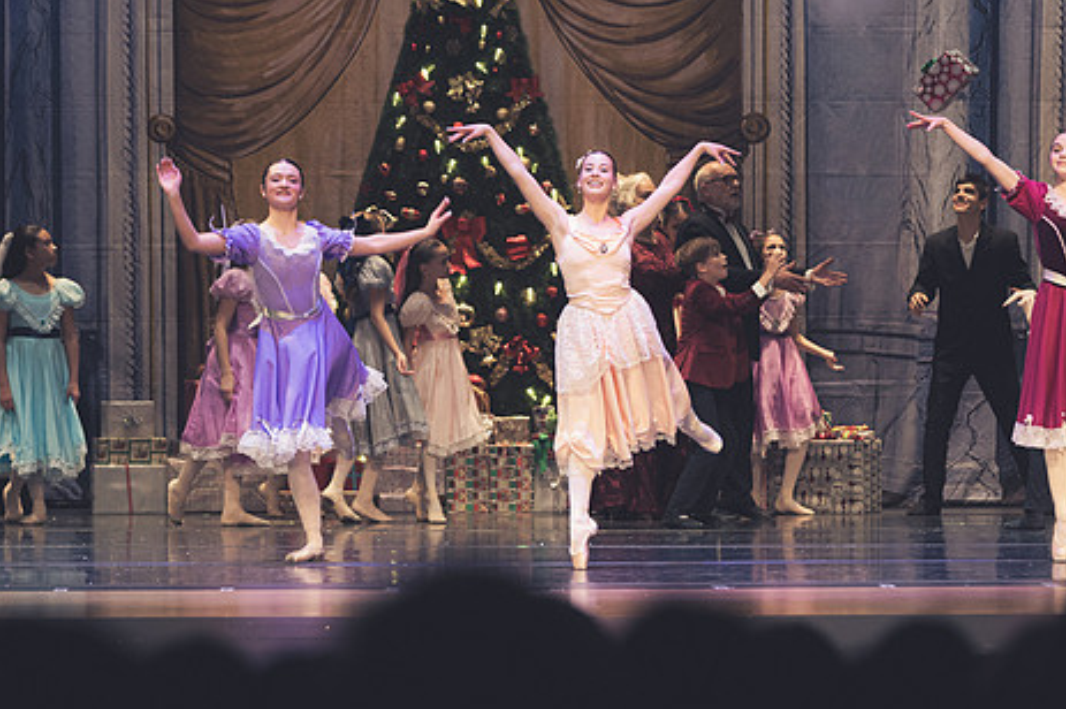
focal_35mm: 229
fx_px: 6776
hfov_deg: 9.0
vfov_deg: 6.0
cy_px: 421
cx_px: 594
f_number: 2.8
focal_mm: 122
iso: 800
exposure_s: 1/320
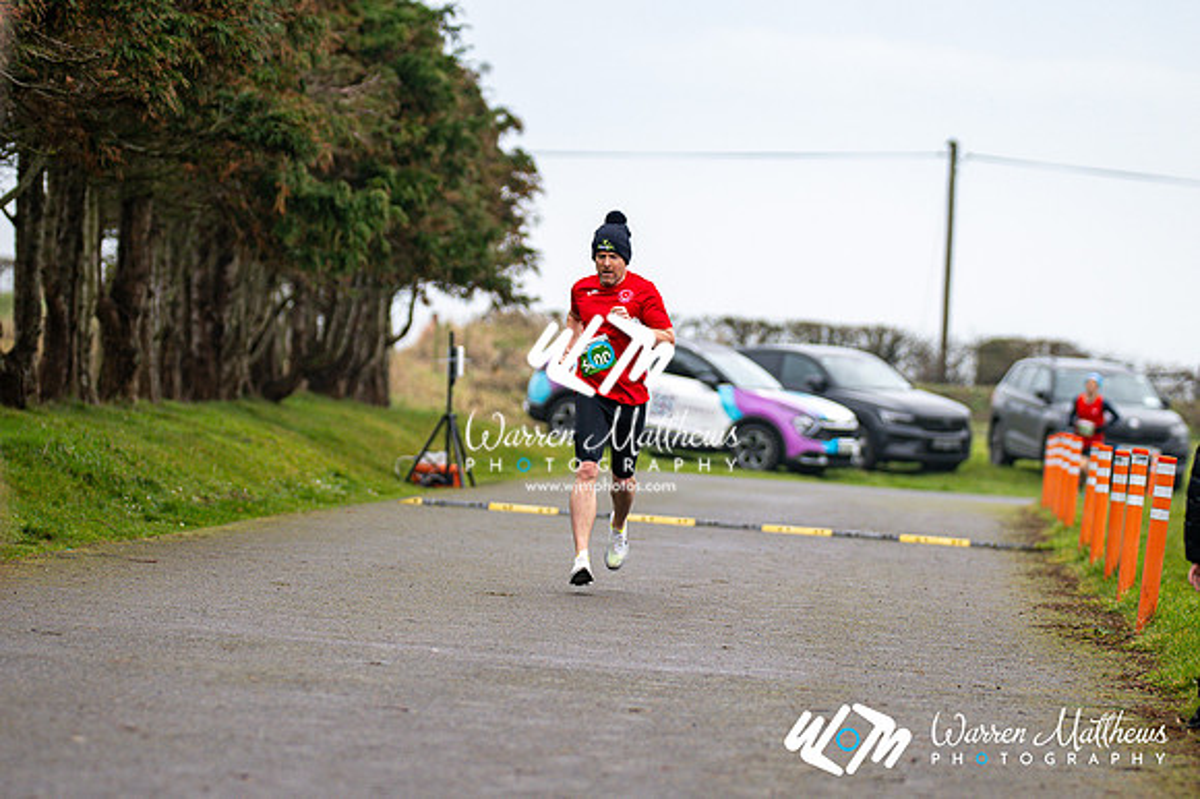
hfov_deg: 8.1
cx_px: 600
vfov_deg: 5.4
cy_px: 400
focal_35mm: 255
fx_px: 8495
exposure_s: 1/1600
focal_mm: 170
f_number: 2.8
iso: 250
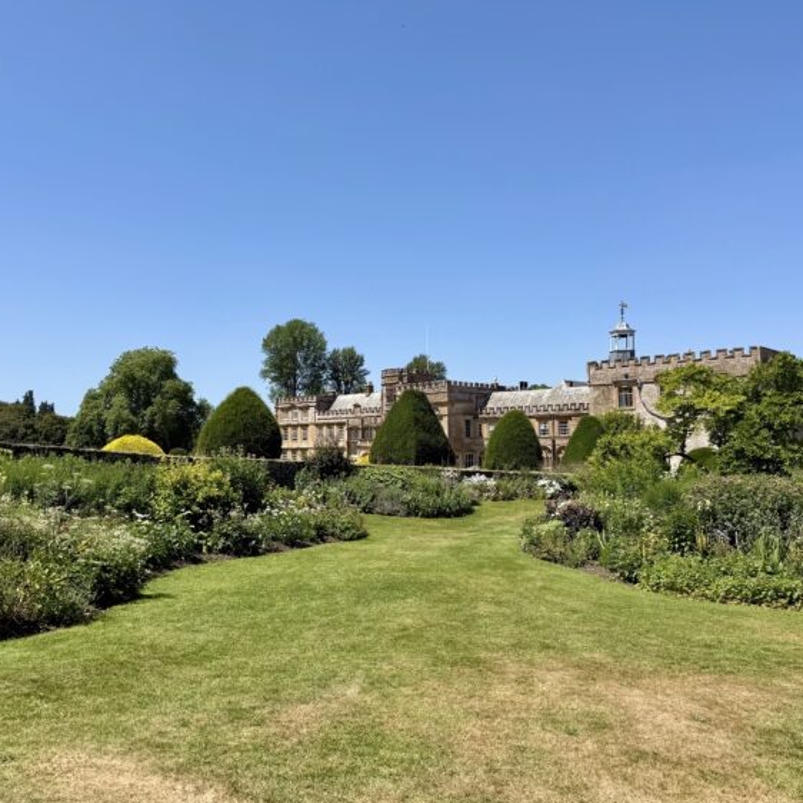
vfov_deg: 55.6
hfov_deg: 55.6
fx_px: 761
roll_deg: +0.7
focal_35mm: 29
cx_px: 413
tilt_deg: +4.5
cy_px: 400
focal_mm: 6.76
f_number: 1.78
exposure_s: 1/4975
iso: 80
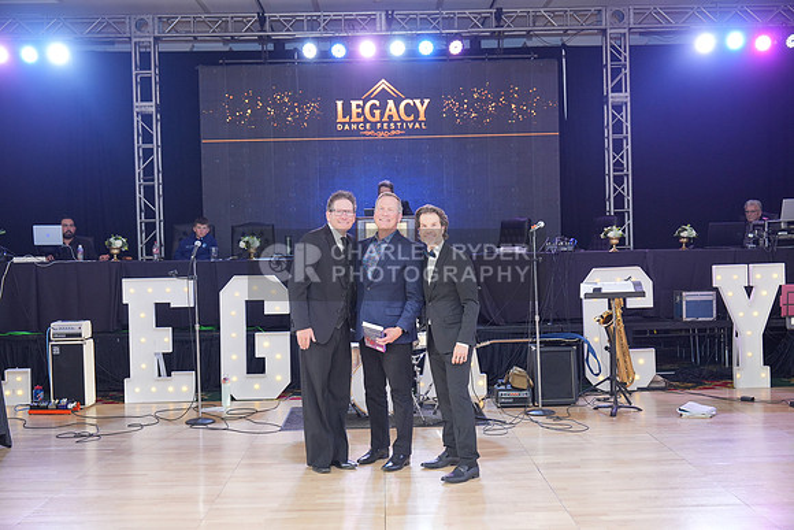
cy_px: 265
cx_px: 397
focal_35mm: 43
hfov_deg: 45.4
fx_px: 949
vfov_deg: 31.2
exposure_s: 1/200
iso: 1250
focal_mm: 43
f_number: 4
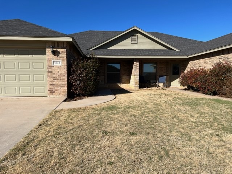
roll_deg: -0.2
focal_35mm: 26
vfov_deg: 53.1
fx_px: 174
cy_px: 87
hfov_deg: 67.3
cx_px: 116
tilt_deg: -3.1
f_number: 1.5
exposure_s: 1/5319
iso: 50
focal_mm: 5.7
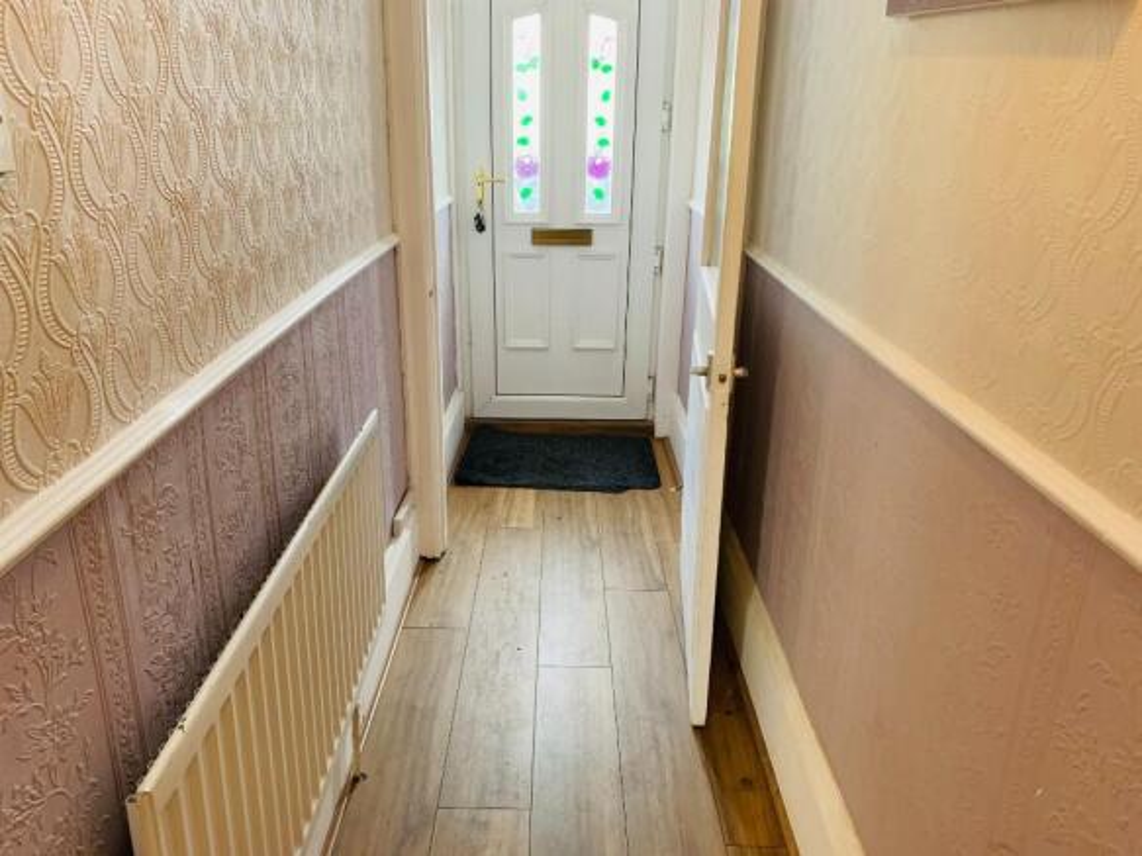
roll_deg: -0.4
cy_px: 428
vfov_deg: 53.0
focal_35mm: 26
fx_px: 858
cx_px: 571
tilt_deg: -21.6
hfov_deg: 67.3
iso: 250
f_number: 1.8
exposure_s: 1/50
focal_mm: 4.25
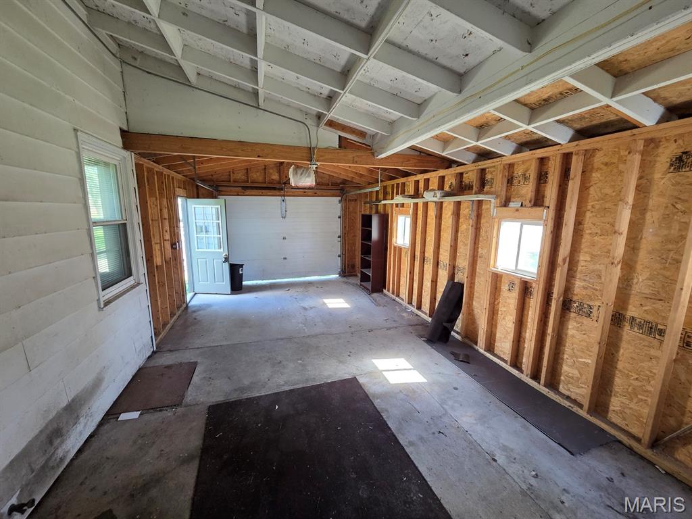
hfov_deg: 106.2
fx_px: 260
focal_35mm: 13
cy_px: 260
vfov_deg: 89.9
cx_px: 346
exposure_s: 1/60
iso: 200
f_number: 2.2
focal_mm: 2.2
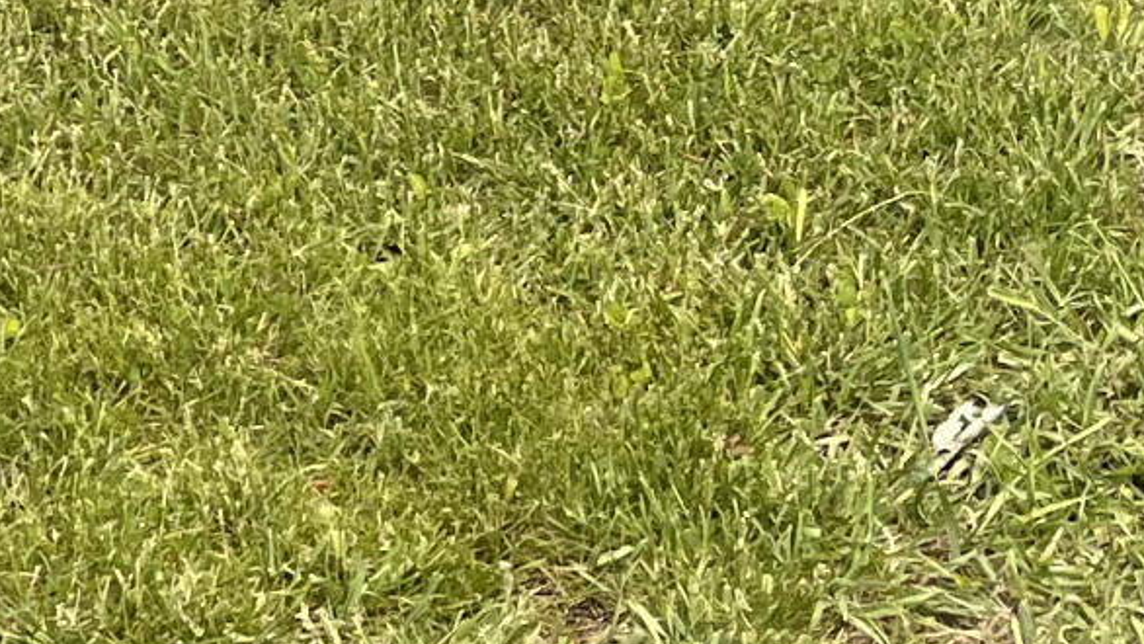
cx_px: -78
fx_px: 4400
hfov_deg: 14.5
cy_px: -726
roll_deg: +4.0
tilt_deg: -16.9
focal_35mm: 145
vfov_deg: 7.9
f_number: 1.6
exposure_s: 1/432
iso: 50
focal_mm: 5.1
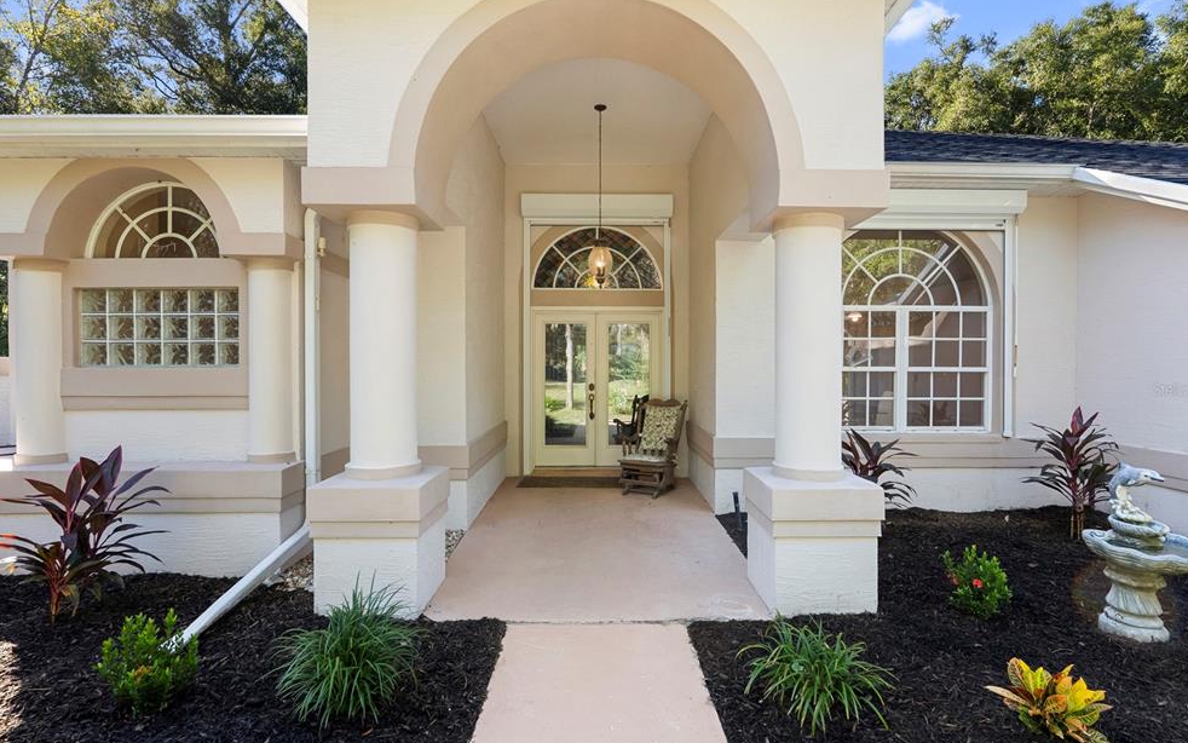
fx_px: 568
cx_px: 602
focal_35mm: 18
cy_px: 389
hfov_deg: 92.6
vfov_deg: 66.4
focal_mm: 16.5
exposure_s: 1/80
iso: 2000
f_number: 9
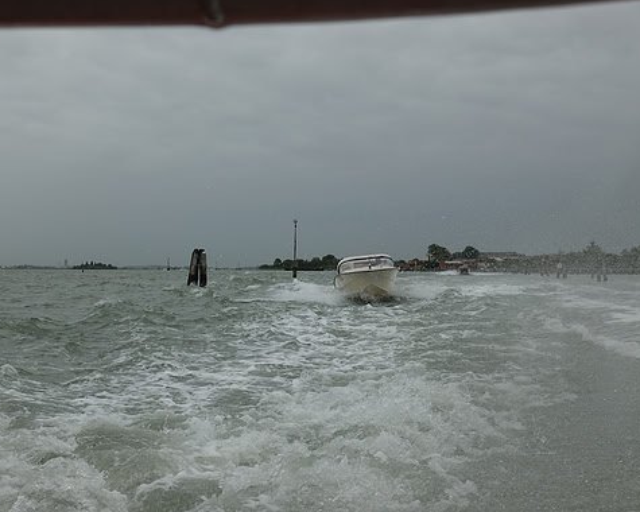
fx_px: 1042
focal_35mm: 55
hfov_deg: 34.1
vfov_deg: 27.6
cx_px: 283
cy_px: 255
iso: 125
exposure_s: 1/400
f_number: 5.6
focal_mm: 17.49
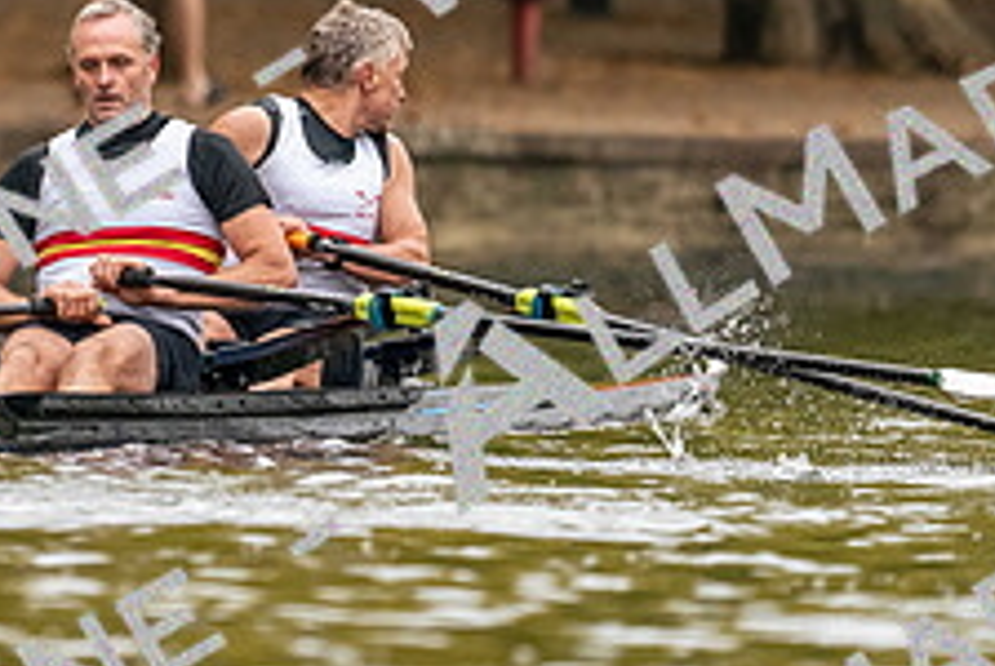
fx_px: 28616
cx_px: 53
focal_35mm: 1034
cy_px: 91
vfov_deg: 1.3
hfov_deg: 2.0
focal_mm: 400
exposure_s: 1/2500
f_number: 4.5
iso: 2500
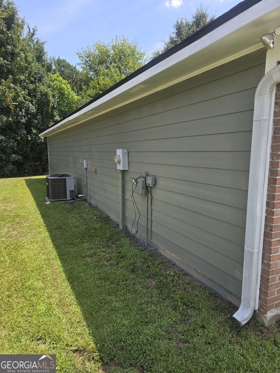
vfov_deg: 73.9
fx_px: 248
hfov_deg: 58.9
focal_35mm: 23
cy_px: 186
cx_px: 140
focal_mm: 6.3
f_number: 1.7
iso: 12
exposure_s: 1/336
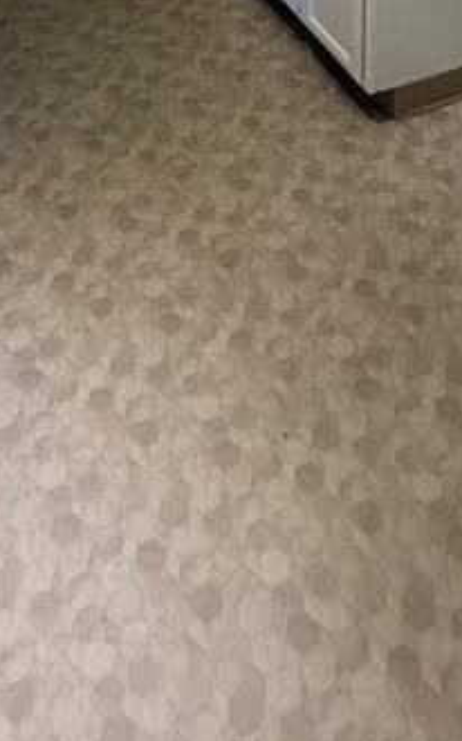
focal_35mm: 46
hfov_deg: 28.0
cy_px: -200
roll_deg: +2.1
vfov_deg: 33.2
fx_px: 928
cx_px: 233
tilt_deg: -16.9
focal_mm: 2.22
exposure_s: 1/120
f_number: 2.2
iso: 200
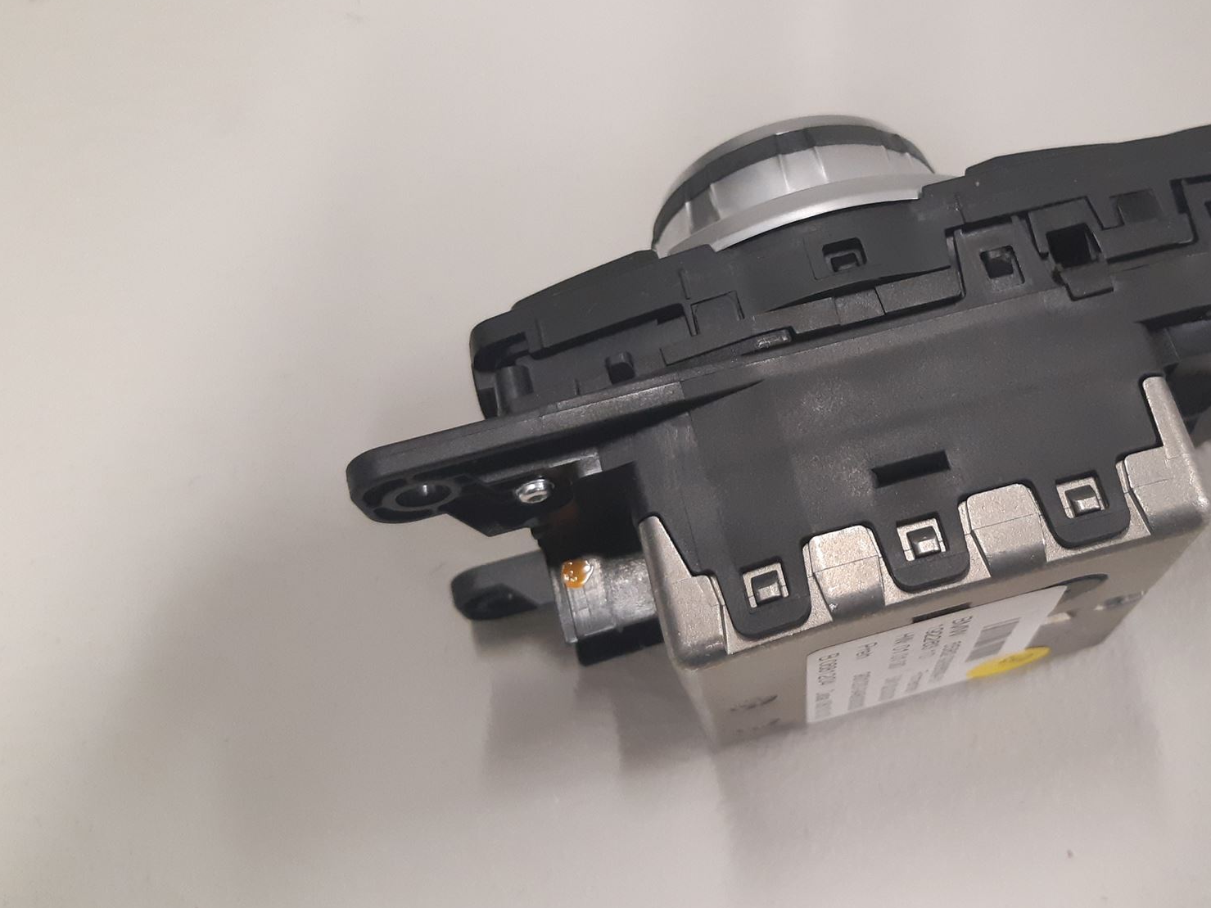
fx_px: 1259
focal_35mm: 36
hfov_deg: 50.3
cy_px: 382
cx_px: 822
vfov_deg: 39.5
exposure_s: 1/50
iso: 250
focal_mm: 3.93
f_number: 1.7
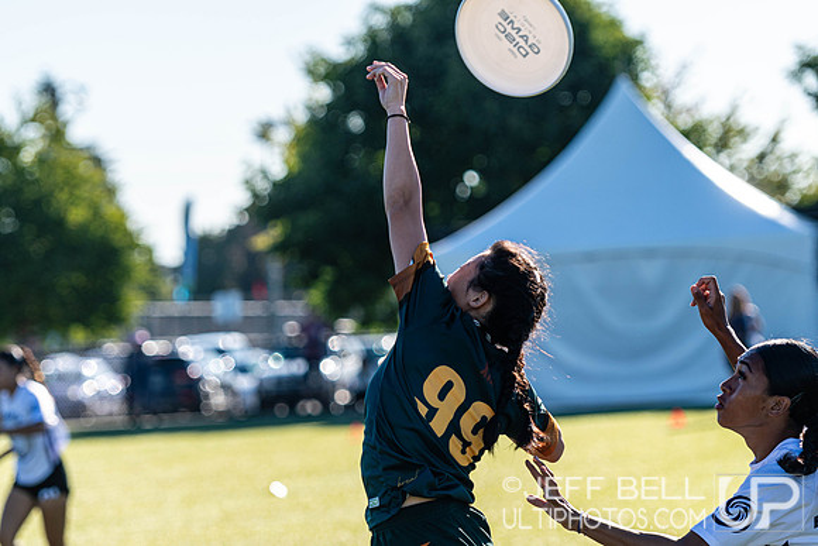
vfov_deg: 6.8
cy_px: 273
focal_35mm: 202
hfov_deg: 10.2
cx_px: 409
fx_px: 4602
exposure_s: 1/1250
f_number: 3.2
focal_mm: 135
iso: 100
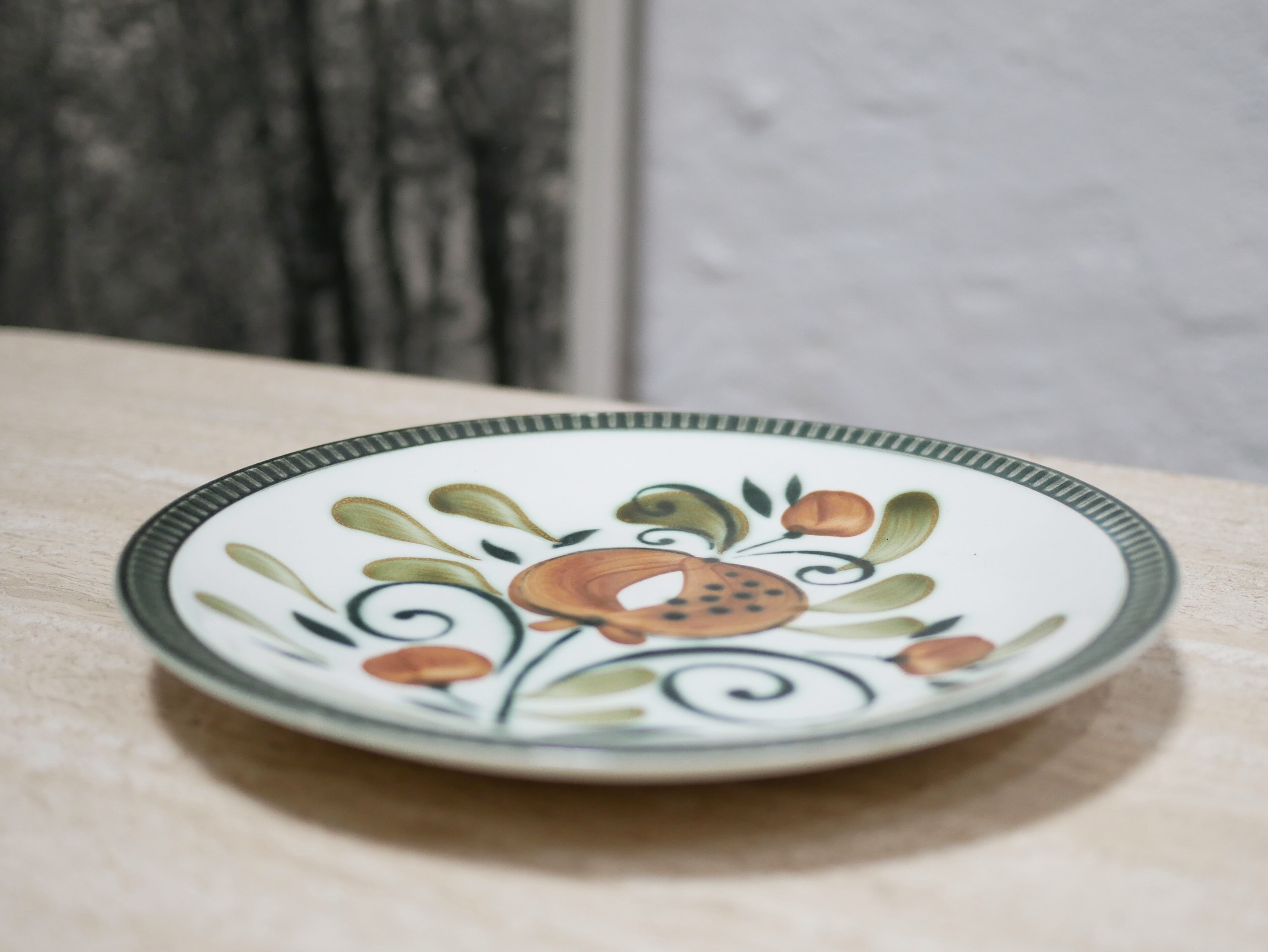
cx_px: 695
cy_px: 474
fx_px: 1796
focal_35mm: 49
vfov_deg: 29.7
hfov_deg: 38.9
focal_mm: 20
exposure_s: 1/60
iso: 400
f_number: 1.7
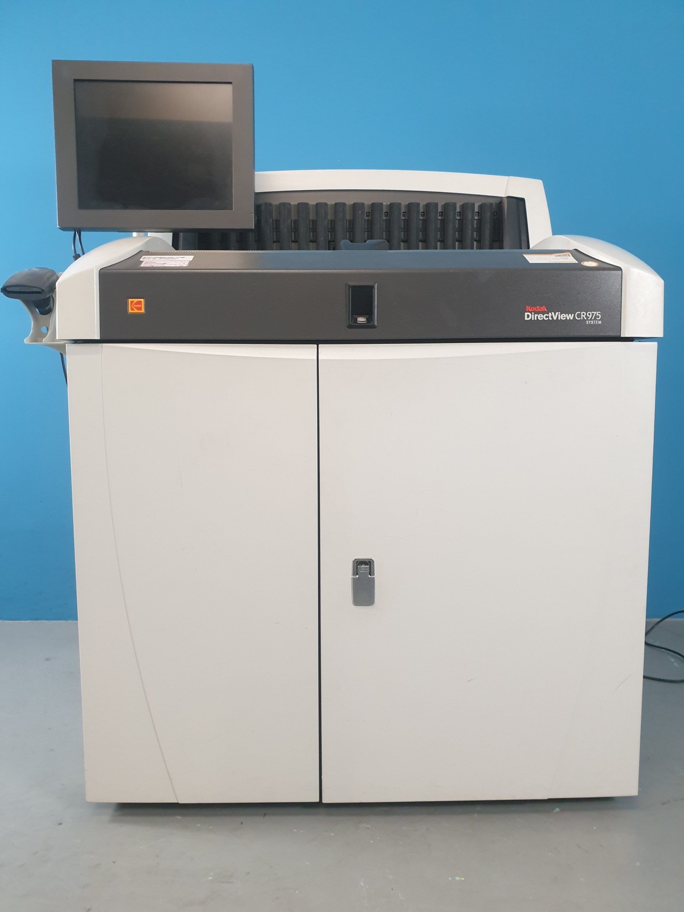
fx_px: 685
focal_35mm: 26
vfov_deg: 67.3
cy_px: 456
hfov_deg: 53.1
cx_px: 342
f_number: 2.4
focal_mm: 4.3
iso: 400
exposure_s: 1/50
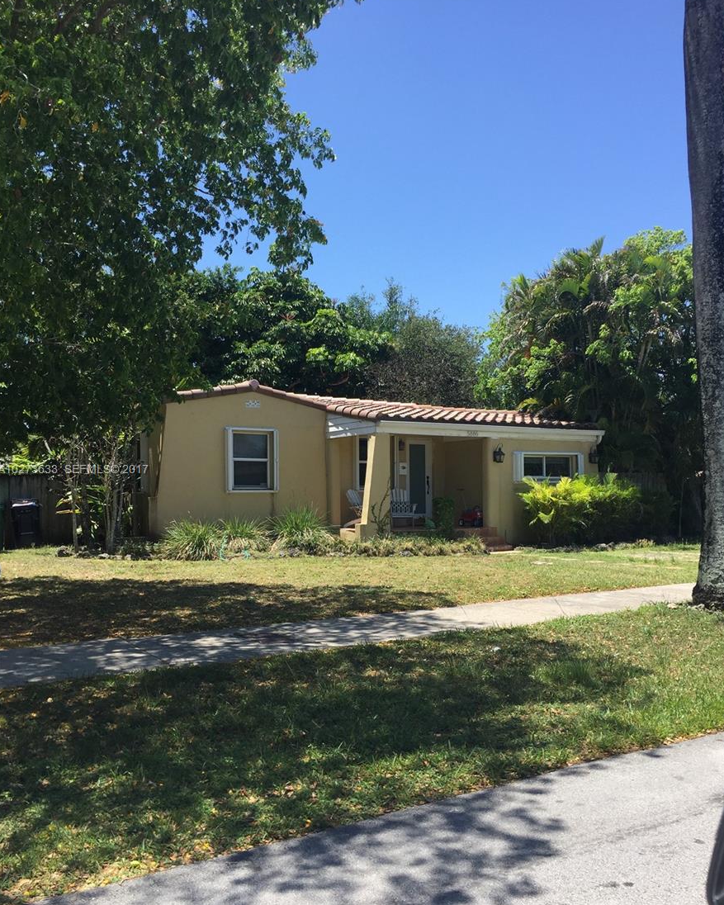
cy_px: 471
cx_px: 367
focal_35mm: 31
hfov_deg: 47.1
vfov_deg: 57.2
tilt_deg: +0.6
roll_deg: +1.7
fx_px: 830
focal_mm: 4.15
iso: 32
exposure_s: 1/1199
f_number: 2.2
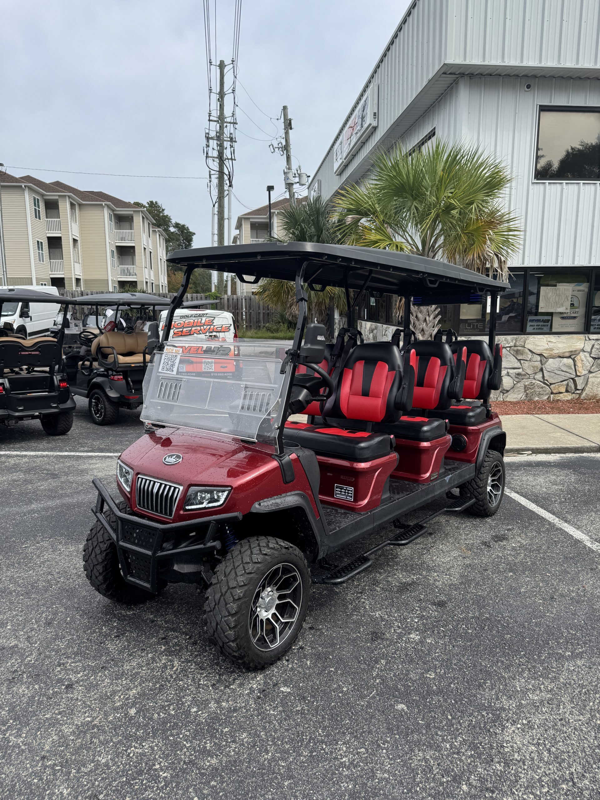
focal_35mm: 24
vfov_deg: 71.6
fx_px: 555
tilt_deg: -10.6
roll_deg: +1.1
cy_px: 400
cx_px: 300
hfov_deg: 56.8
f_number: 1.78
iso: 80
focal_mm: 6.76
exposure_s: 1/2833
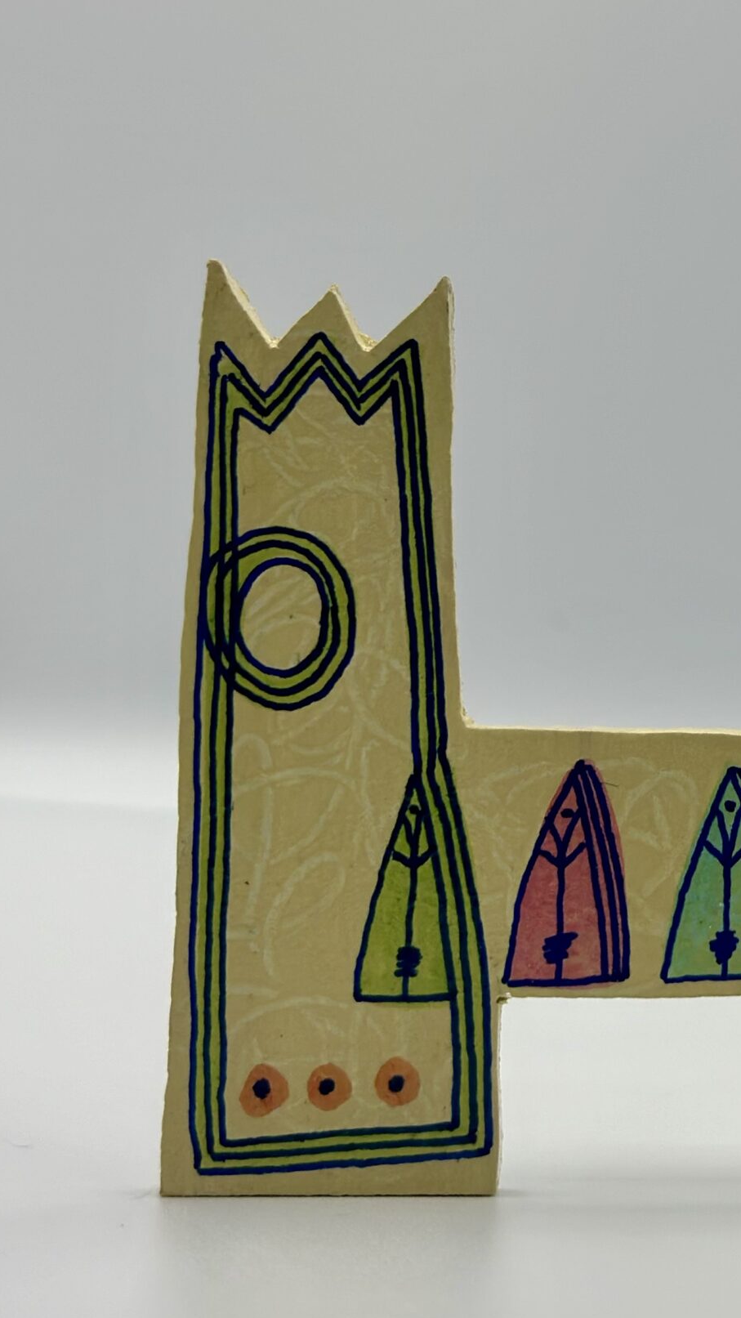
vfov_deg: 25.6
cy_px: 634
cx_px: 724
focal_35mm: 83
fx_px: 2900
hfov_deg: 14.4
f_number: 1.78
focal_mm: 6.86
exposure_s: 1/1815
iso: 80
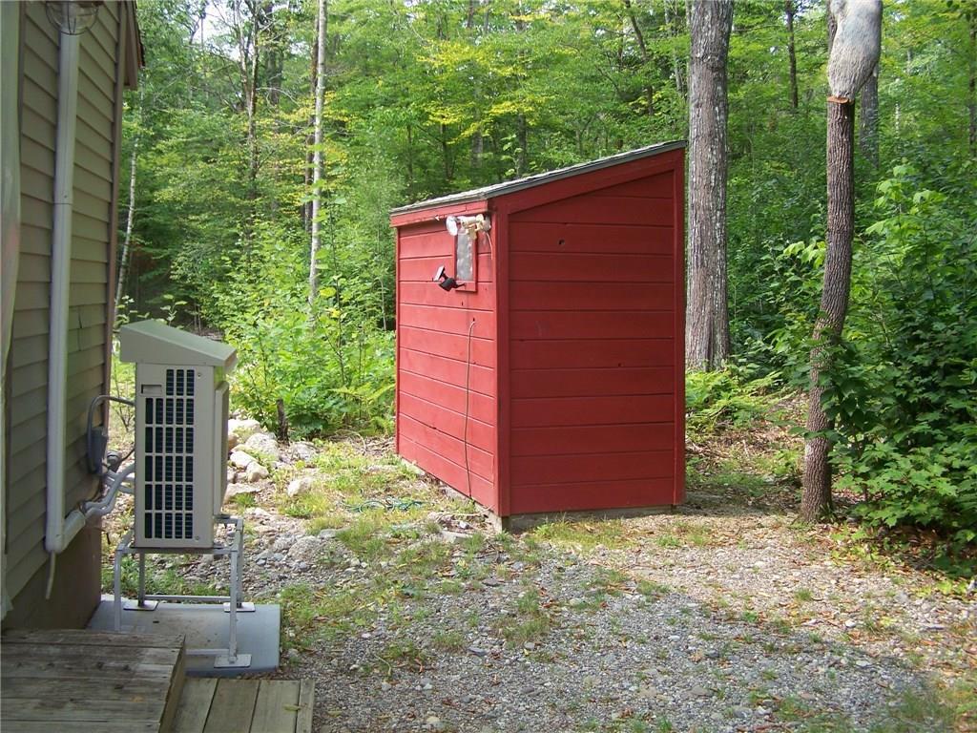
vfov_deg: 37.7
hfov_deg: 49.0
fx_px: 1073
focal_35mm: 38
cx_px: 488
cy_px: 366
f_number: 2.8
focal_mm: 6.3
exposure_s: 1/160
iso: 64
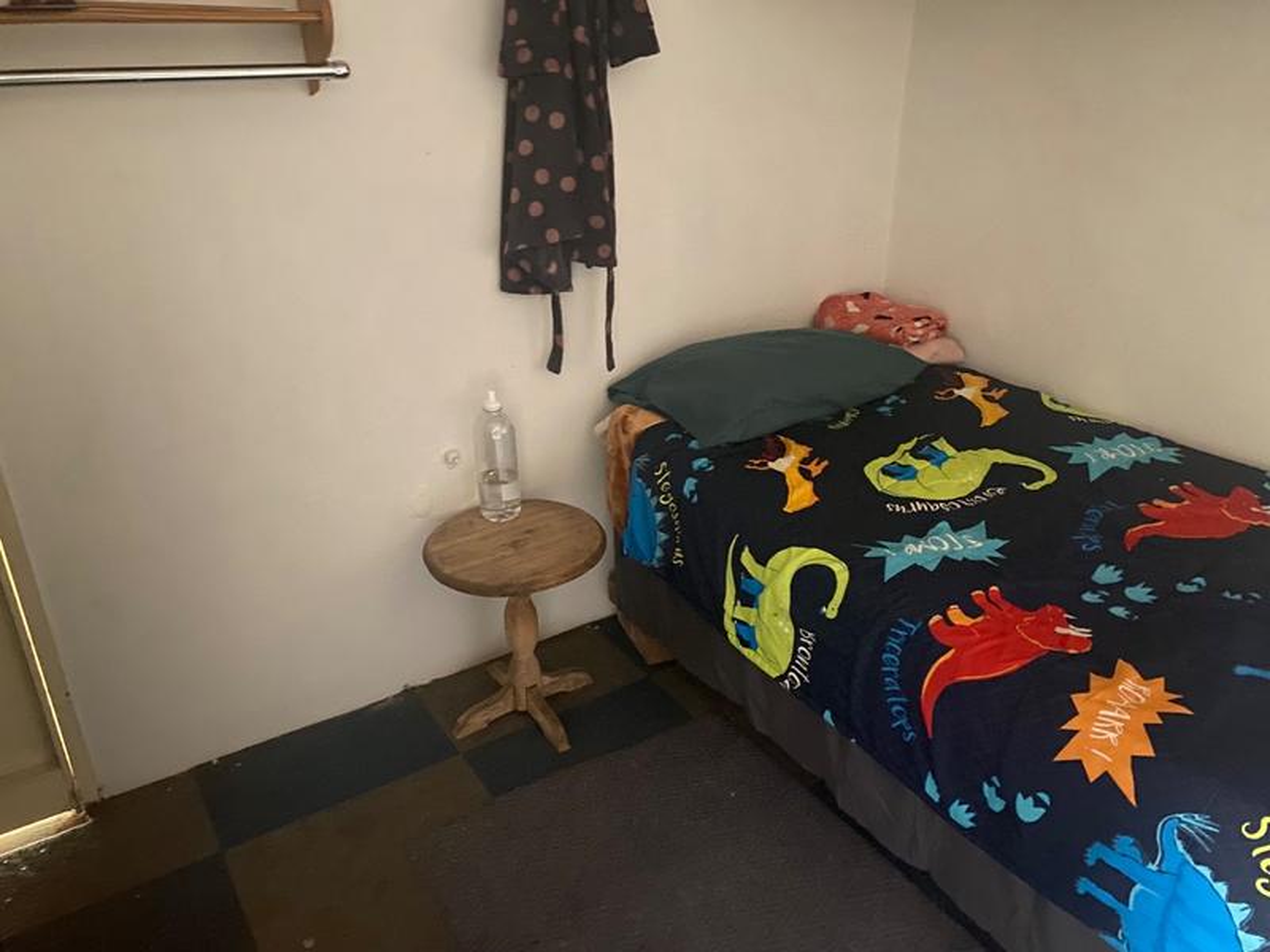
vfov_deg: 53.1
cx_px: 635
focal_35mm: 26
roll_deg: +0.2
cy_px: 476
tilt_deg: -25.6
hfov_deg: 67.3
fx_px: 954
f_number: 1.8
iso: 500
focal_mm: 4.25
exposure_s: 1/10
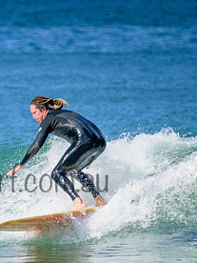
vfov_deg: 1.2
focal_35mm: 1614
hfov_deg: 0.9
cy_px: 170
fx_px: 12247
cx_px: 8
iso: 2200
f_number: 11
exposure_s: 1/1600
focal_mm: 800
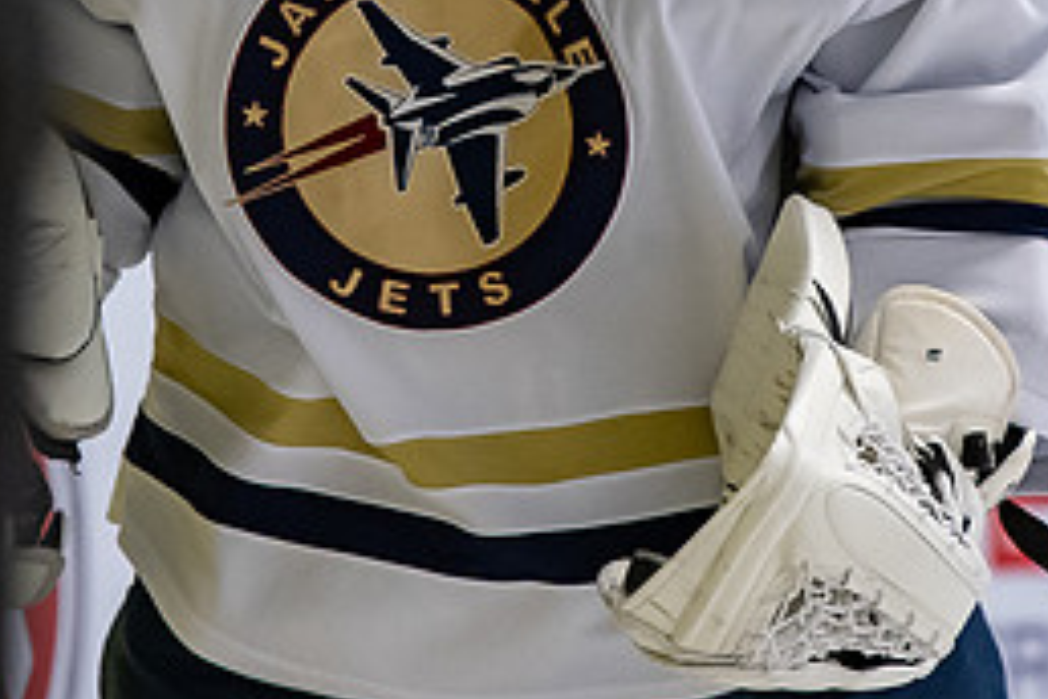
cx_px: 529
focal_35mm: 883
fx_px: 25703
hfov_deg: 2.3
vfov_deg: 1.6
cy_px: -230
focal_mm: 200
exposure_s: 1/800
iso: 2000
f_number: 3.2
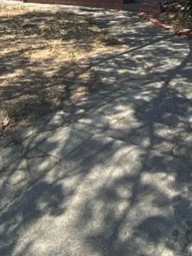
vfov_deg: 25.4
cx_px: 183
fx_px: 377
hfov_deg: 27.2
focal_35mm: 51
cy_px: -151
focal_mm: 2.22
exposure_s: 1/1125
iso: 50
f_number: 2.2
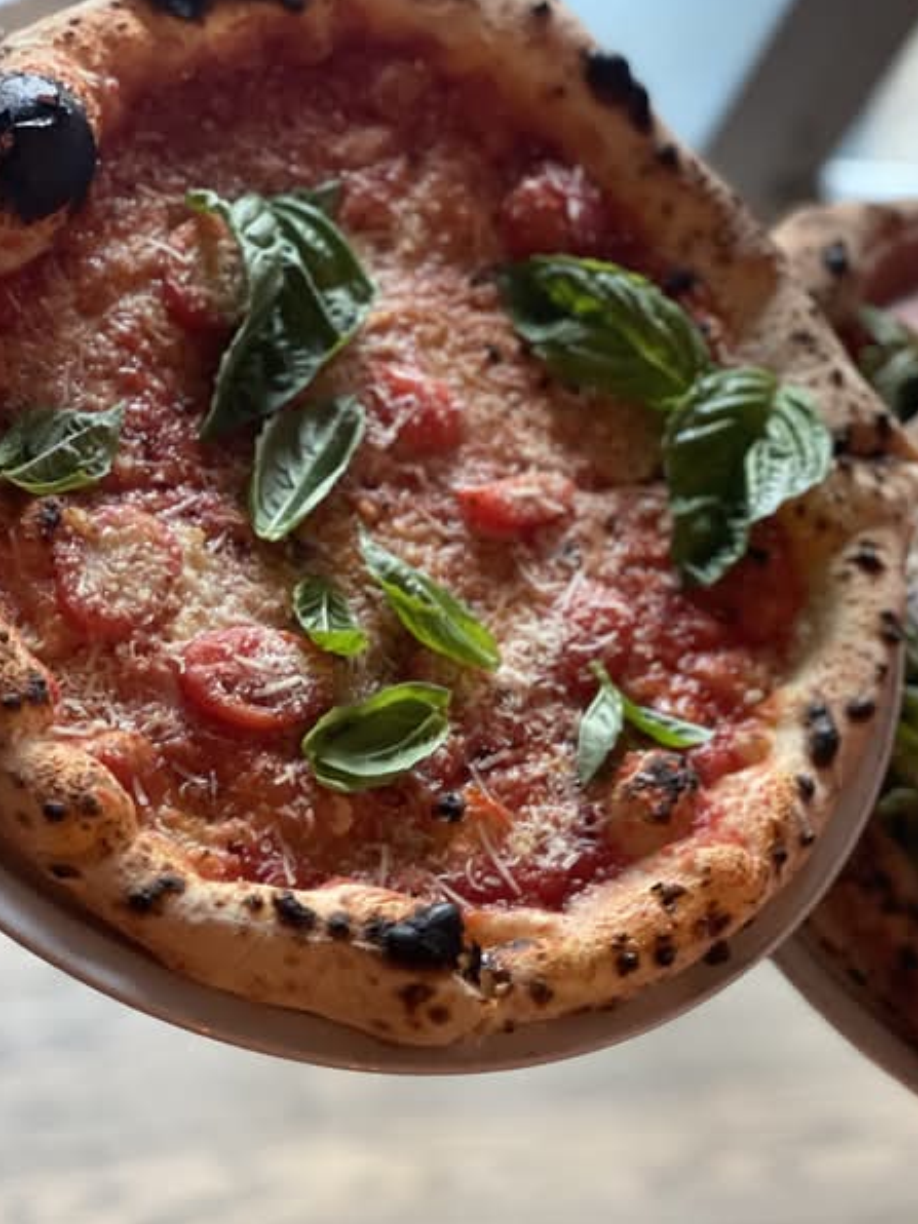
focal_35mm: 64
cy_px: 736
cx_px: 487
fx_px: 2263
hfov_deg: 22.9
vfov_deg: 30.2
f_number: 2
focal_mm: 6
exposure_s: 1/30
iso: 400
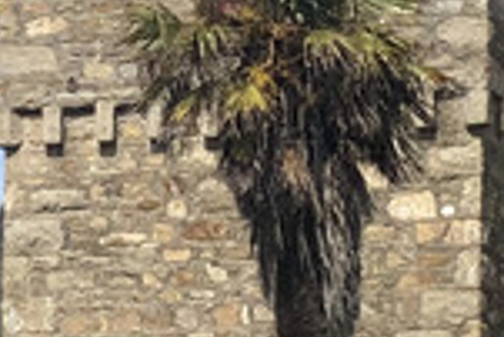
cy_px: 314
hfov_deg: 4.7
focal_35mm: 429
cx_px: 1332
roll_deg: +1.8
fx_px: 6012
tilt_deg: +8.3
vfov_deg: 3.2
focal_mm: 6
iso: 16
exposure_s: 1/1779
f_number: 2.4
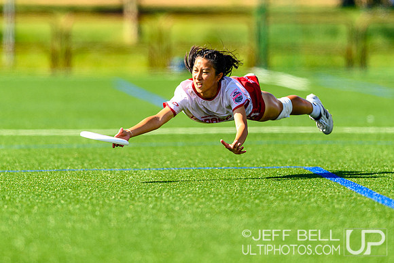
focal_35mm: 590
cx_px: 200
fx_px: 6461
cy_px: 80
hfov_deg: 3.5
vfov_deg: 2.3
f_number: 3.2
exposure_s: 1/1600
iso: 100
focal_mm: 400
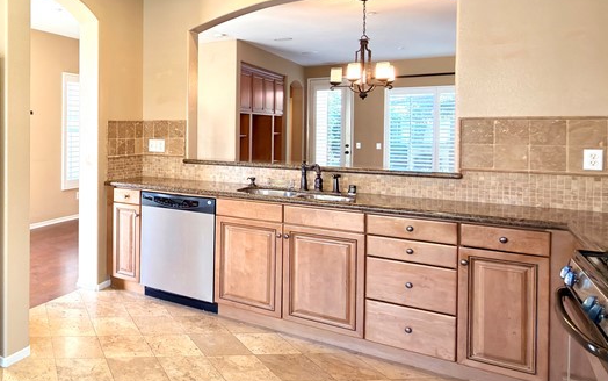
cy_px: 134
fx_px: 481
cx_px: 42
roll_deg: -0.1
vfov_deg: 42.7
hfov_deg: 54.6
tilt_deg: -1.2
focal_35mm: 29
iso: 100
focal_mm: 2.22
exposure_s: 1/30
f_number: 2.2
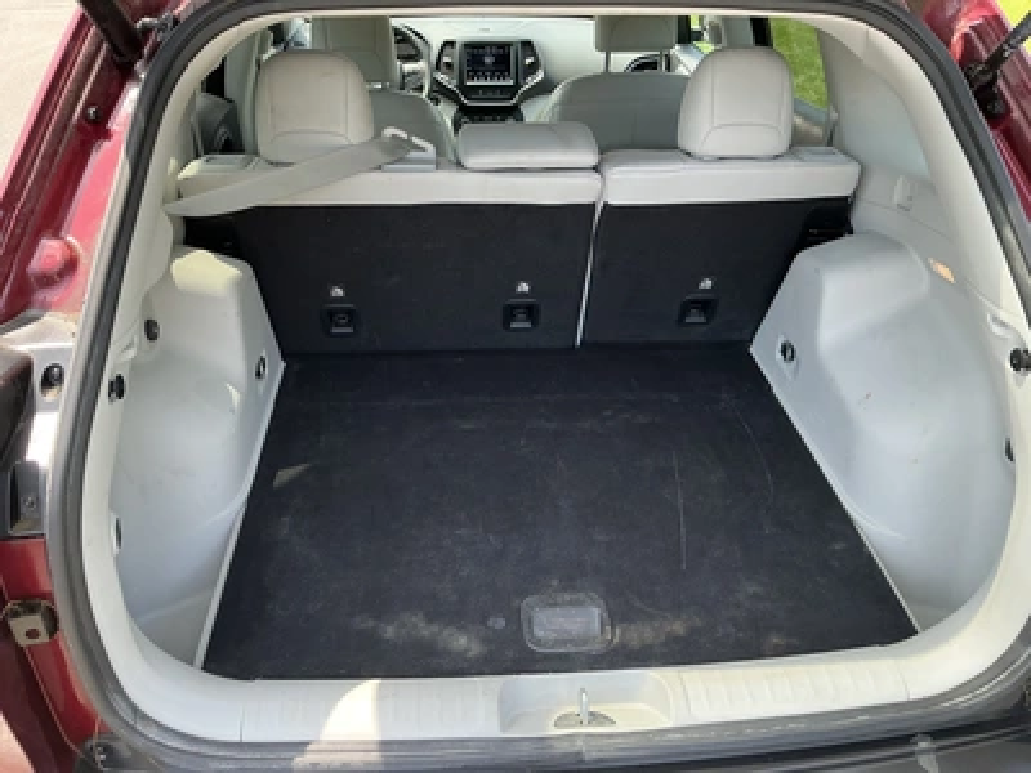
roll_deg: -1.0
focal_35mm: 28
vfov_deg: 49.7
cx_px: 516
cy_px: 386
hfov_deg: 63.4
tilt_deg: -29.2
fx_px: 834
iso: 25
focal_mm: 3
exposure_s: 1/168
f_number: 1.8
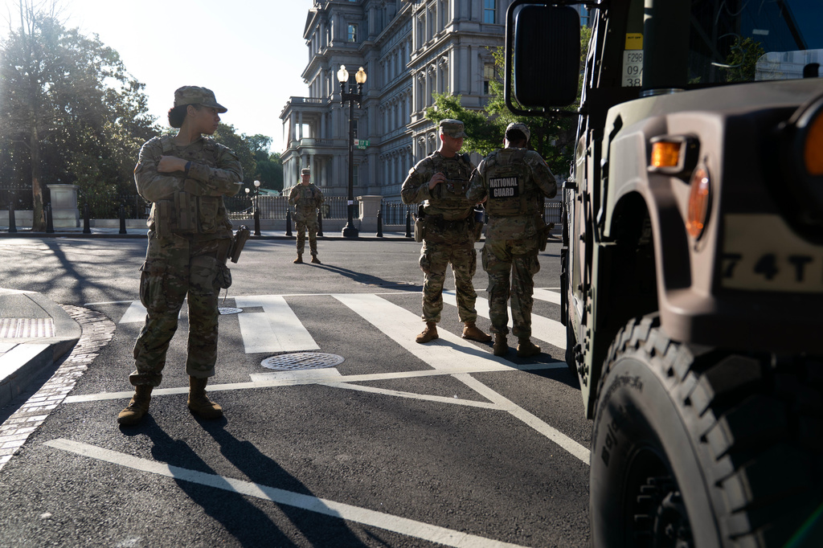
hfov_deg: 63.7
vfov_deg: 44.9
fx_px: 663
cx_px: 412
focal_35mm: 29
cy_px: 274
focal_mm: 29
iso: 80
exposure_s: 1/400
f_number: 4
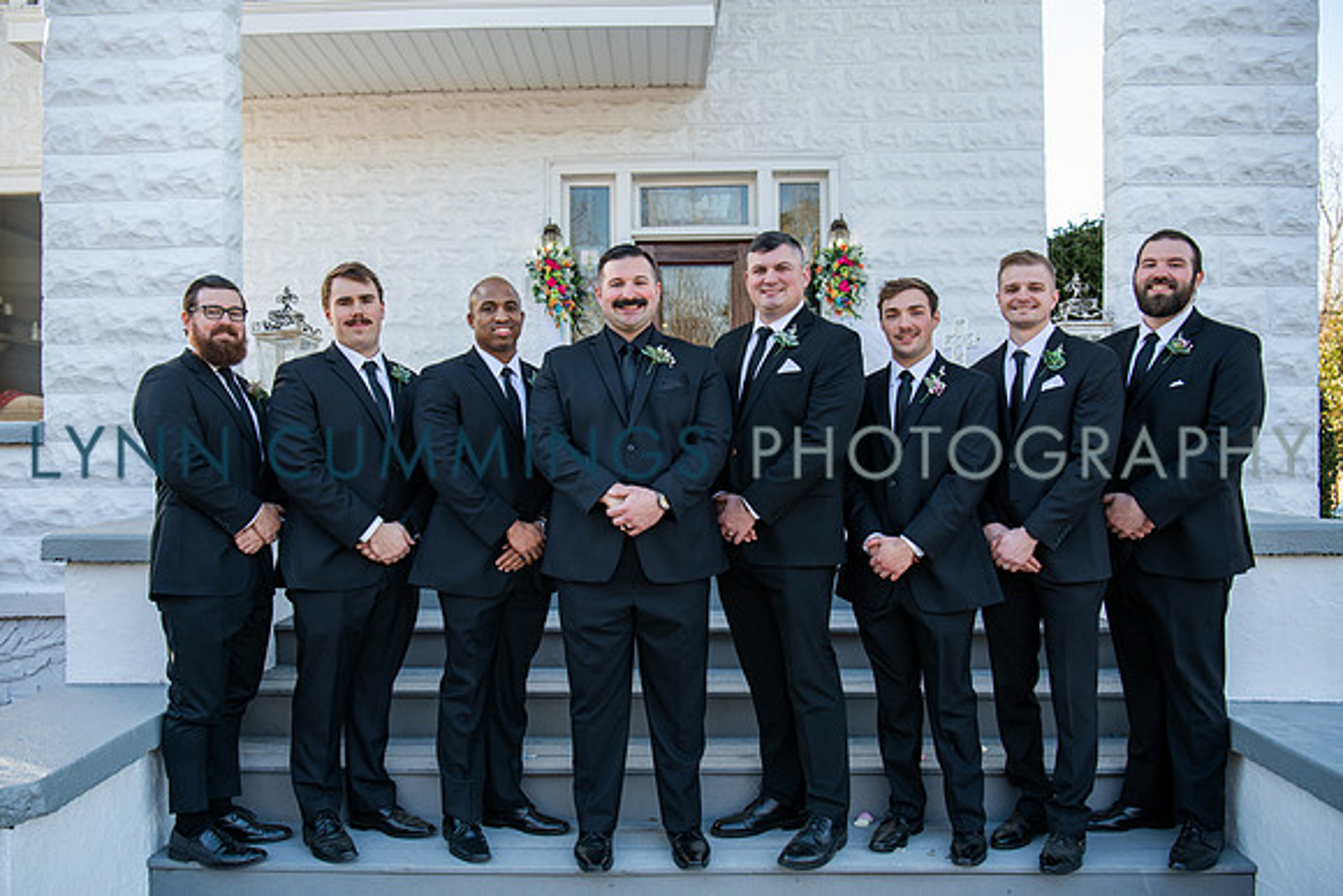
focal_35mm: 31
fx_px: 1163
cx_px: 633
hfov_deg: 60.0
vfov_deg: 42.2
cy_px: 449
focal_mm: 29
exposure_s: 1/250
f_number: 3.5
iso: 250
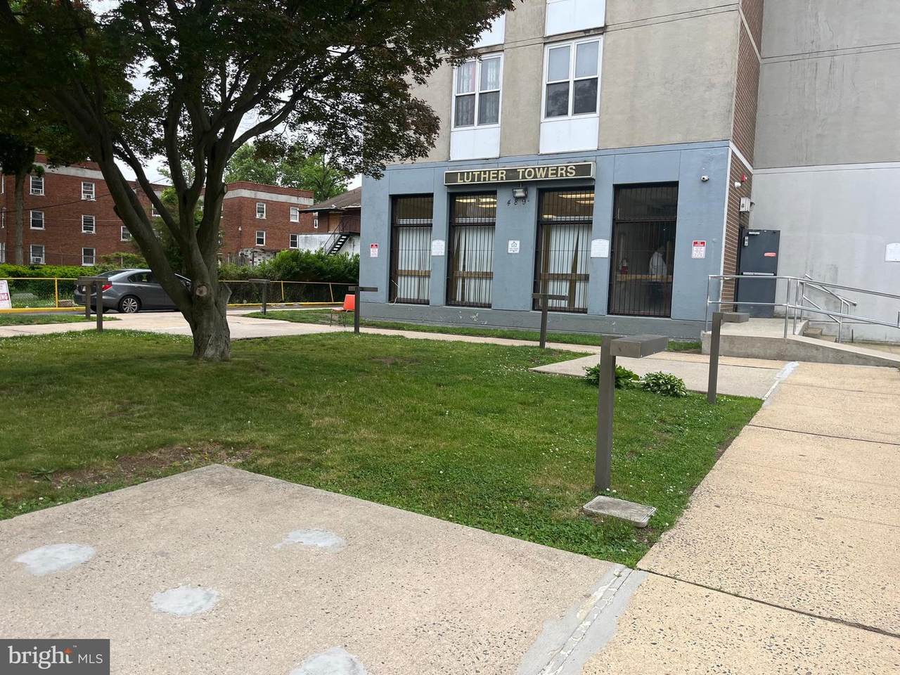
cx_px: 450
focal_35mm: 26
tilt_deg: -4.7
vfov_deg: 53.1
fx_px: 676
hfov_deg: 67.3
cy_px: 338
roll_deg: -2.8
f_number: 1.6
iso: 50
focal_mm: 5.1
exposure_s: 1/406
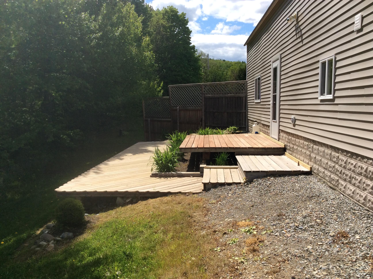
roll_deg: +2.3
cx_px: 186
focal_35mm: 32
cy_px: 140
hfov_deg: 56.9
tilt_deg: -5.7
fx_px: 344
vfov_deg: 44.1
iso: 32
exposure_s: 1/1845
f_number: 2.4
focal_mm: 3.3
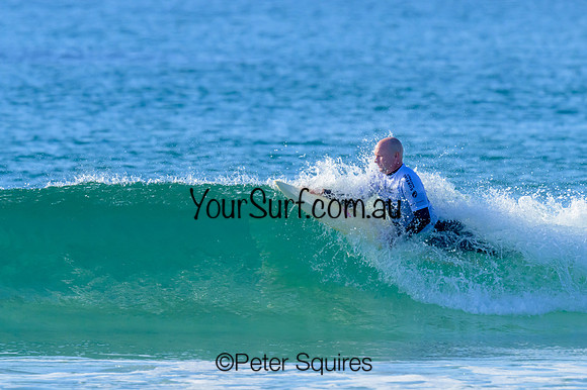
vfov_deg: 1.1
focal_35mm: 1200
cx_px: 294
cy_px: 195
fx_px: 19555
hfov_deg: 1.7
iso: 2200
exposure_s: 1/2000
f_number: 11
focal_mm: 800
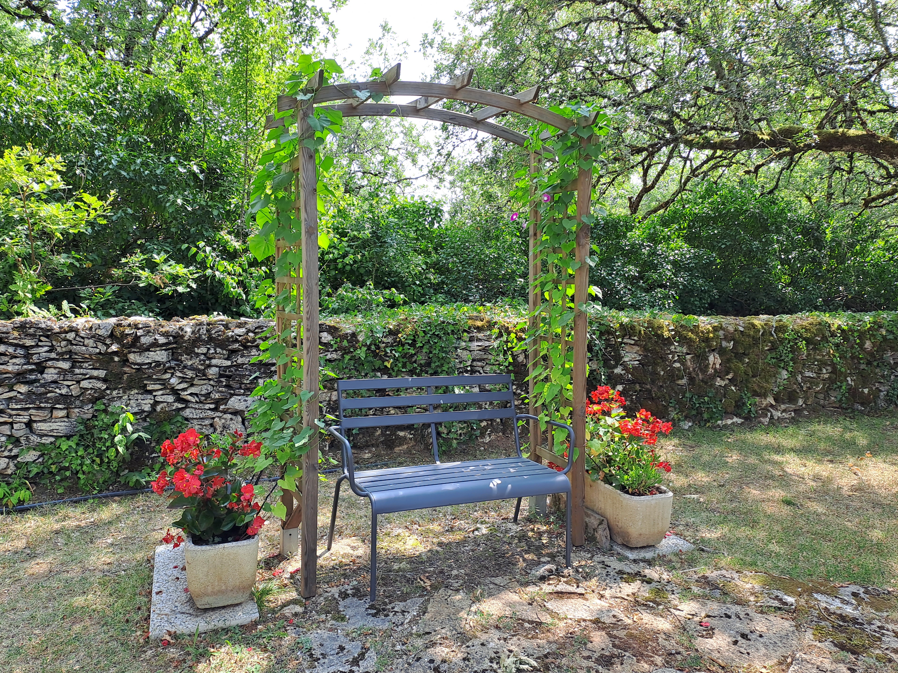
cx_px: 434
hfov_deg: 67.3
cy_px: 346
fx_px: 675
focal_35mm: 26
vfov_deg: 53.1
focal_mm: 4.65
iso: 32
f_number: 1.8
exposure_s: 1/271
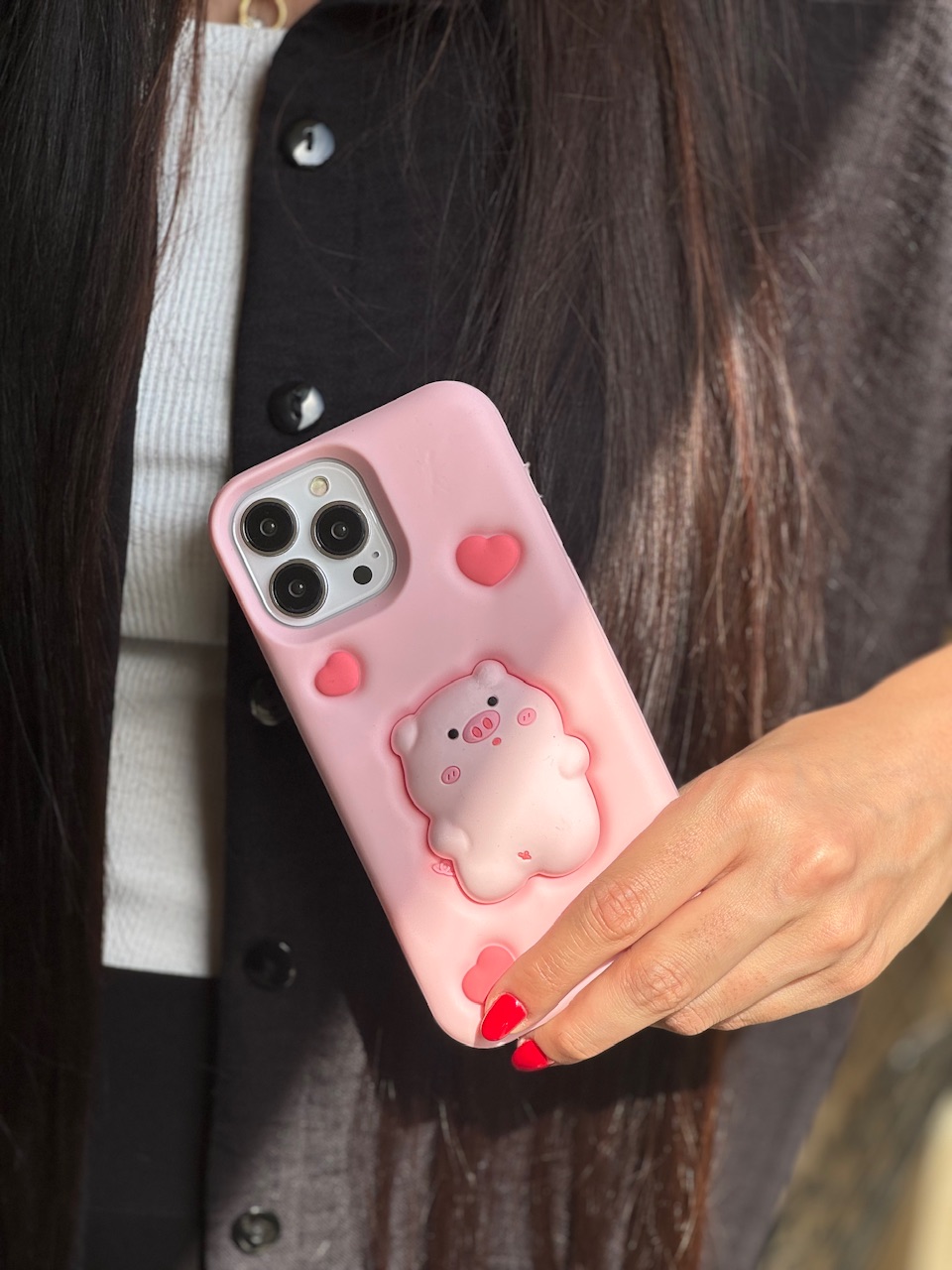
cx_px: 476
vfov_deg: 25.3
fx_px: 2824
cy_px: 635
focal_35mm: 77
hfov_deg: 19.1
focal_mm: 9
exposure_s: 1/602
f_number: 2.8
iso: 25
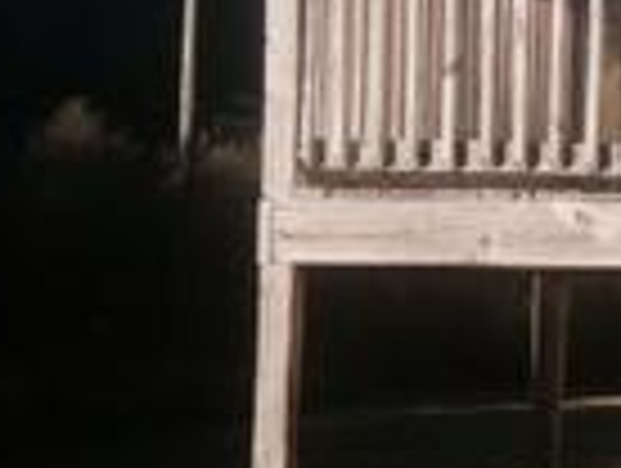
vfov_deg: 9.7
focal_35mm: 153
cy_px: 270
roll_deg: -2.3
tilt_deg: -1.4
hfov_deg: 11.8
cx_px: 1161
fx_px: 2750
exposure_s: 1/1232
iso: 50
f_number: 2.4
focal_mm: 4.12
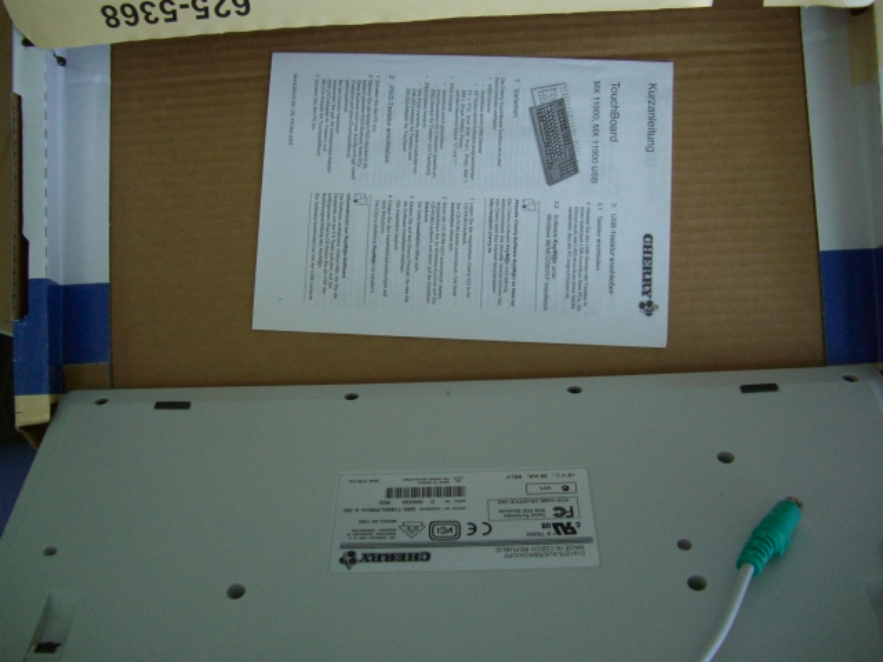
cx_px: 442
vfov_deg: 37.7
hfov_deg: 49.0
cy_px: 331
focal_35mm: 38
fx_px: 969
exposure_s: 1/100
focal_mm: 7.9
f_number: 2.8
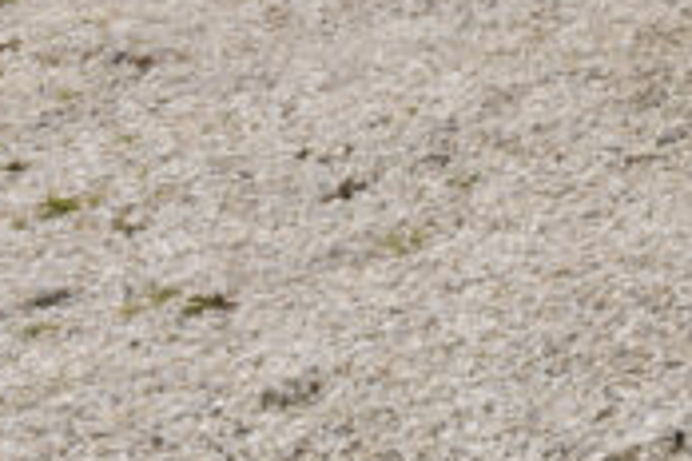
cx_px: 1722
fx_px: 3441
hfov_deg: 9.9
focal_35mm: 179
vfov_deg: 7.0
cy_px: -807
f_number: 16
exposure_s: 1/200
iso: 100
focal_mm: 30
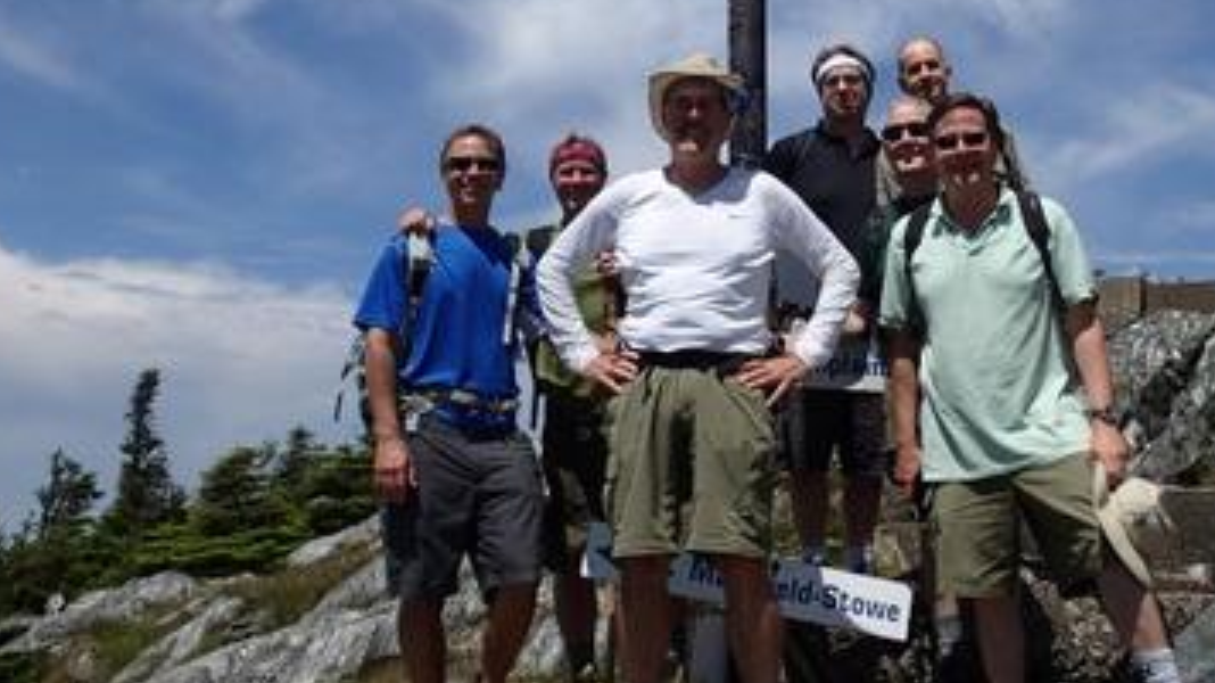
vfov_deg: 24.2
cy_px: 179
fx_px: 1578
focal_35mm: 49
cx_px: 703
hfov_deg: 42.0
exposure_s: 1/320
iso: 100
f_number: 9
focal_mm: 5.87
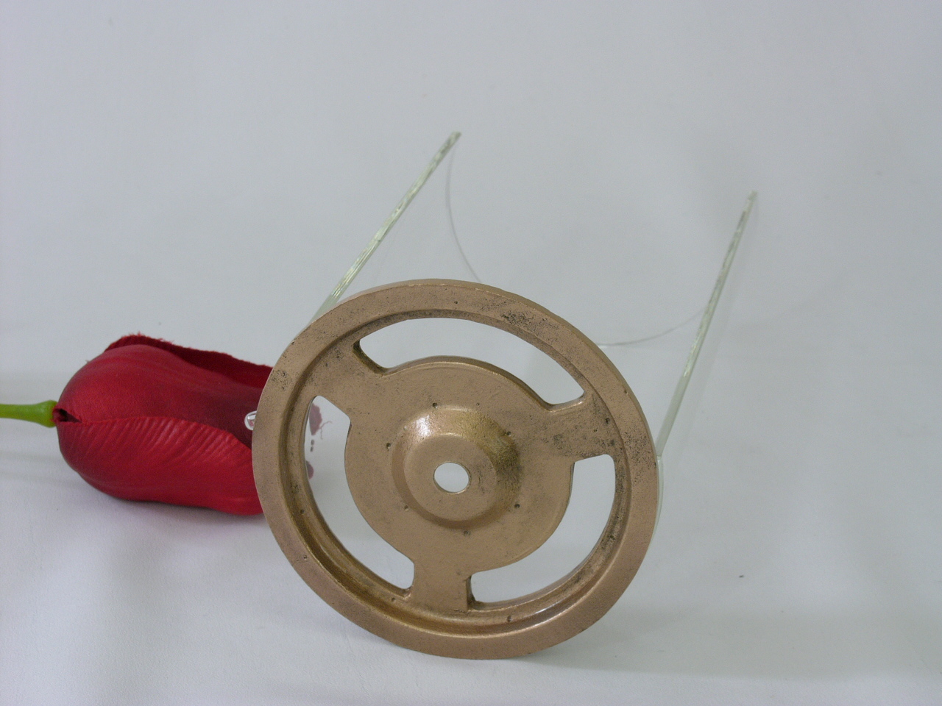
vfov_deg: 16.4
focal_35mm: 90
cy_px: 353
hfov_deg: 21.8
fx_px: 2449
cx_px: 471
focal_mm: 22.5
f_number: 8
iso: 100
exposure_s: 1/5
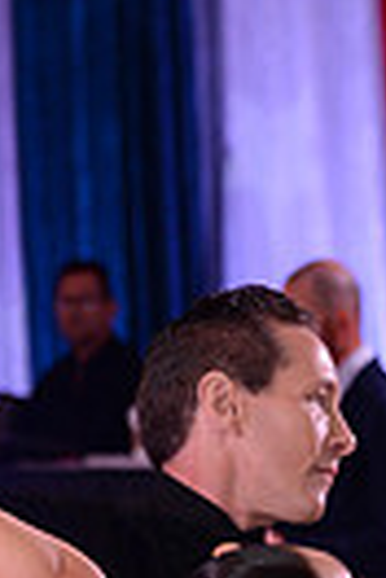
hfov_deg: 3.3
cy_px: 1090
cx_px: 195
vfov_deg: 4.9
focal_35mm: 417
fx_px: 6706
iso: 1600
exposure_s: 1/250
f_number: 4.5
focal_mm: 95
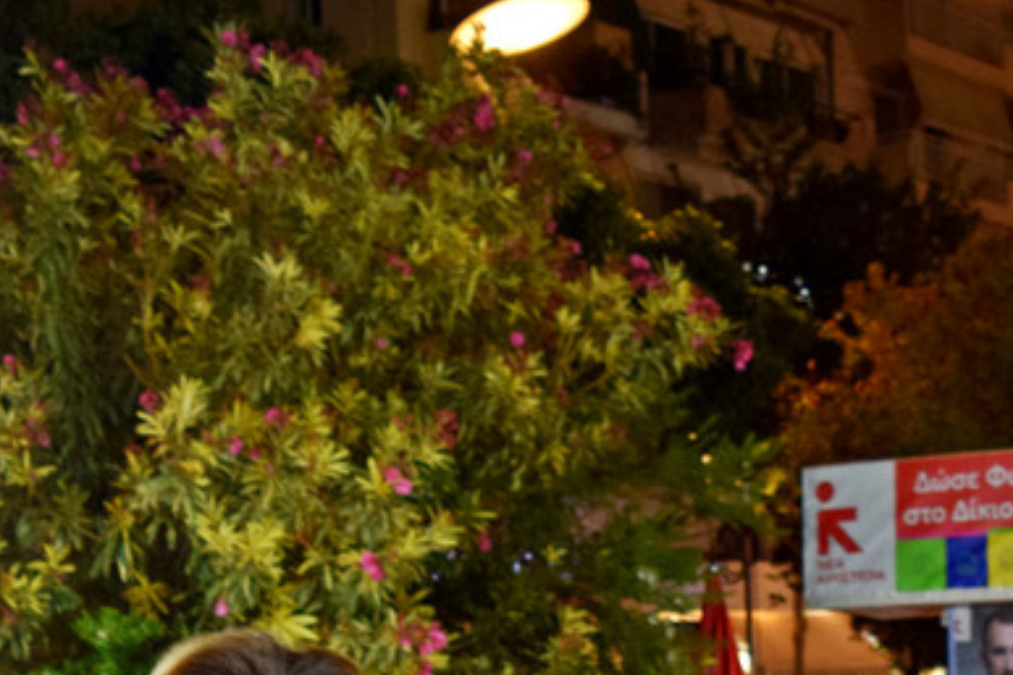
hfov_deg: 24.2
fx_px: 2363
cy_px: 985
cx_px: 480
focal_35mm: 84
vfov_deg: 15.1
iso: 800
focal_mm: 18
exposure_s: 1/60
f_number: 4
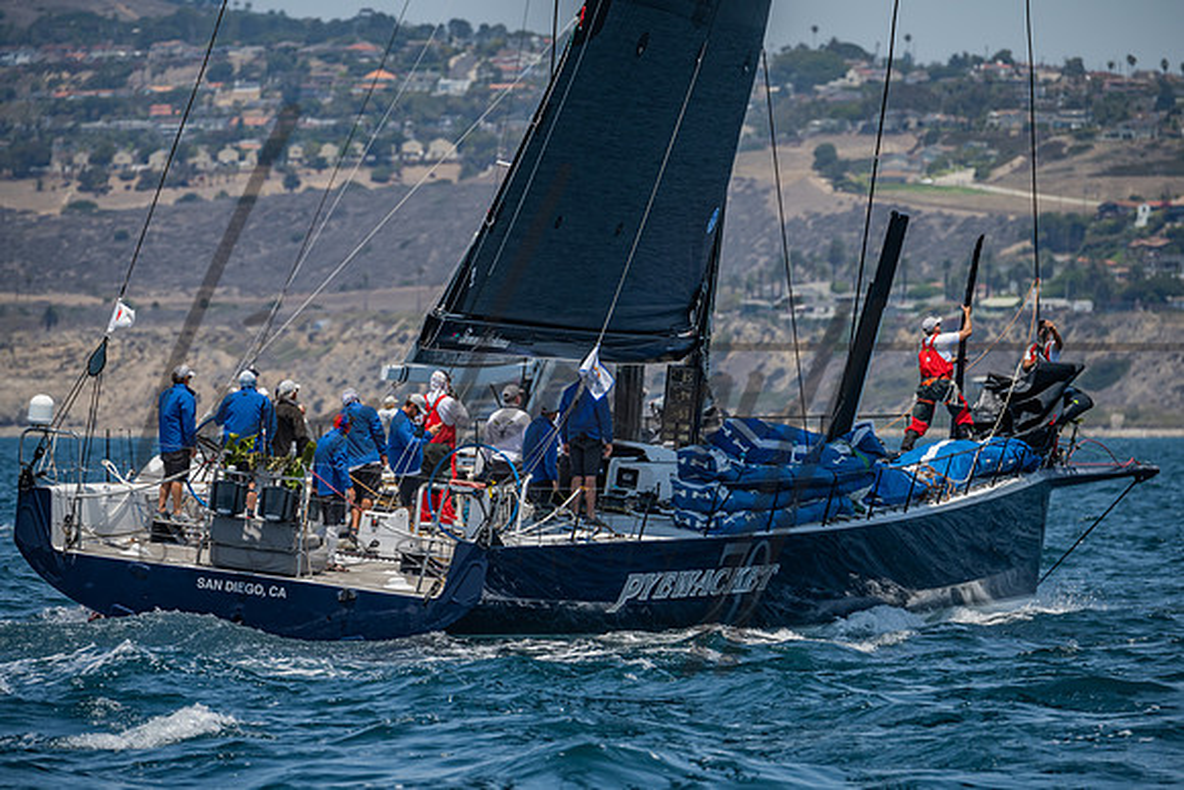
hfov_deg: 6.0
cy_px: 395
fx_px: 11362
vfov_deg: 4.0
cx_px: 597
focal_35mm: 345
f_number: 5.6
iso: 320
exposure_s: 1/1600
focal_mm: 340
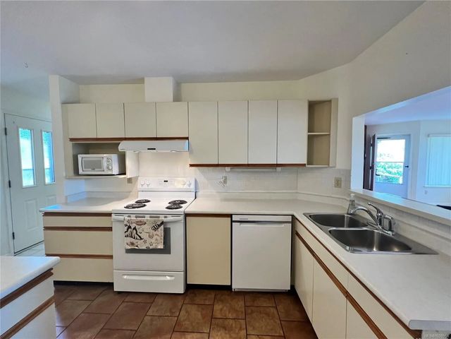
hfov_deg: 106.2
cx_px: 226
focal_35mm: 13
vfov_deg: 89.9
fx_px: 169
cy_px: 170
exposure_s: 1/120
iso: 250
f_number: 1.8
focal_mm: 1.57
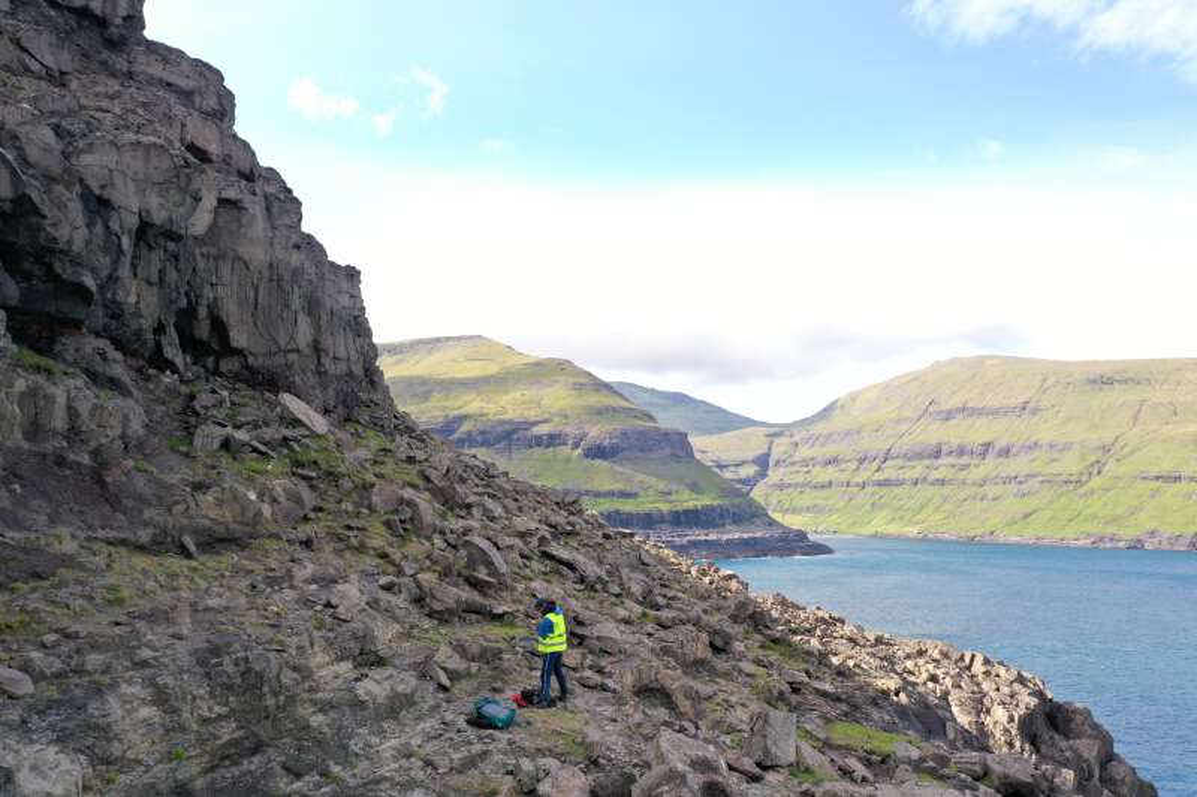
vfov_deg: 46.4
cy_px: 398
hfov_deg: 65.5
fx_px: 931
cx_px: 598
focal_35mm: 28
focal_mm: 10.26
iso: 100
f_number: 4
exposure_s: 1/80
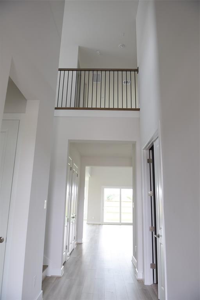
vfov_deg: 73.7
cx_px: 100
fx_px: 200
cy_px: 150
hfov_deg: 53.1
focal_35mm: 24
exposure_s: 1/60
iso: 500
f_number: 4
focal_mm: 24
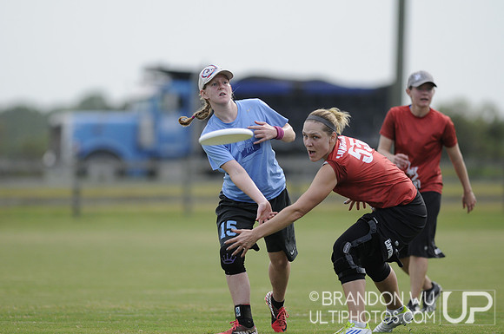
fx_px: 6291
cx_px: 252
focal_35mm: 450
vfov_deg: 3.0
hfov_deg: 4.6
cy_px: 167
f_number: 2.8
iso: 400
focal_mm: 300
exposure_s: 1/3200
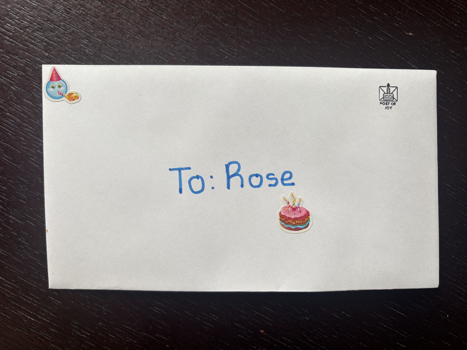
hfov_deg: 67.3
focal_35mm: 26
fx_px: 351
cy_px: 175
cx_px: 234
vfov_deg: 53.1
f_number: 1.6
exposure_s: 1/120
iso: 64
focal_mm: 5.96
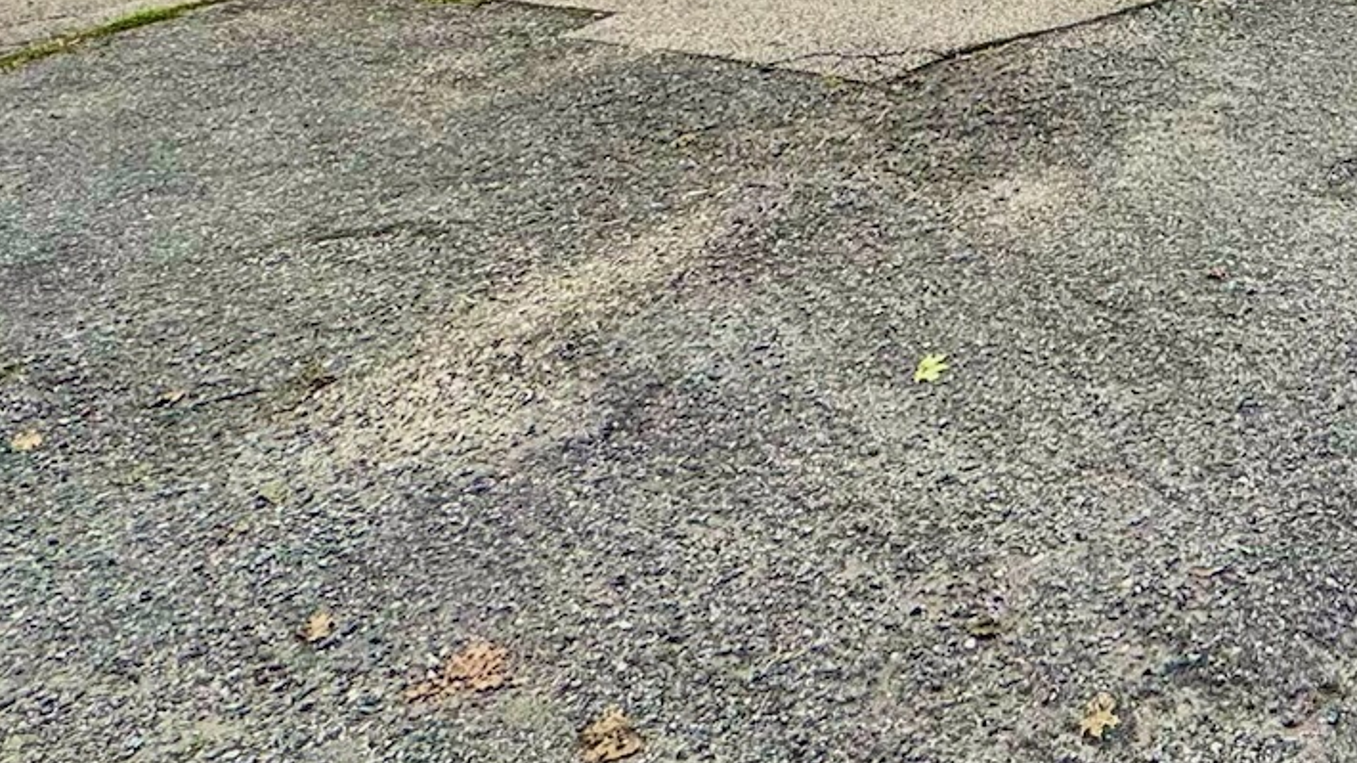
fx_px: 1583
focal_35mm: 44
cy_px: -472
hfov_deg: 41.5
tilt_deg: +2.1
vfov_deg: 21.3
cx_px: 1300
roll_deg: -0.8
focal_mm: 2.22
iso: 50
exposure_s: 1/1536
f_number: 2.2
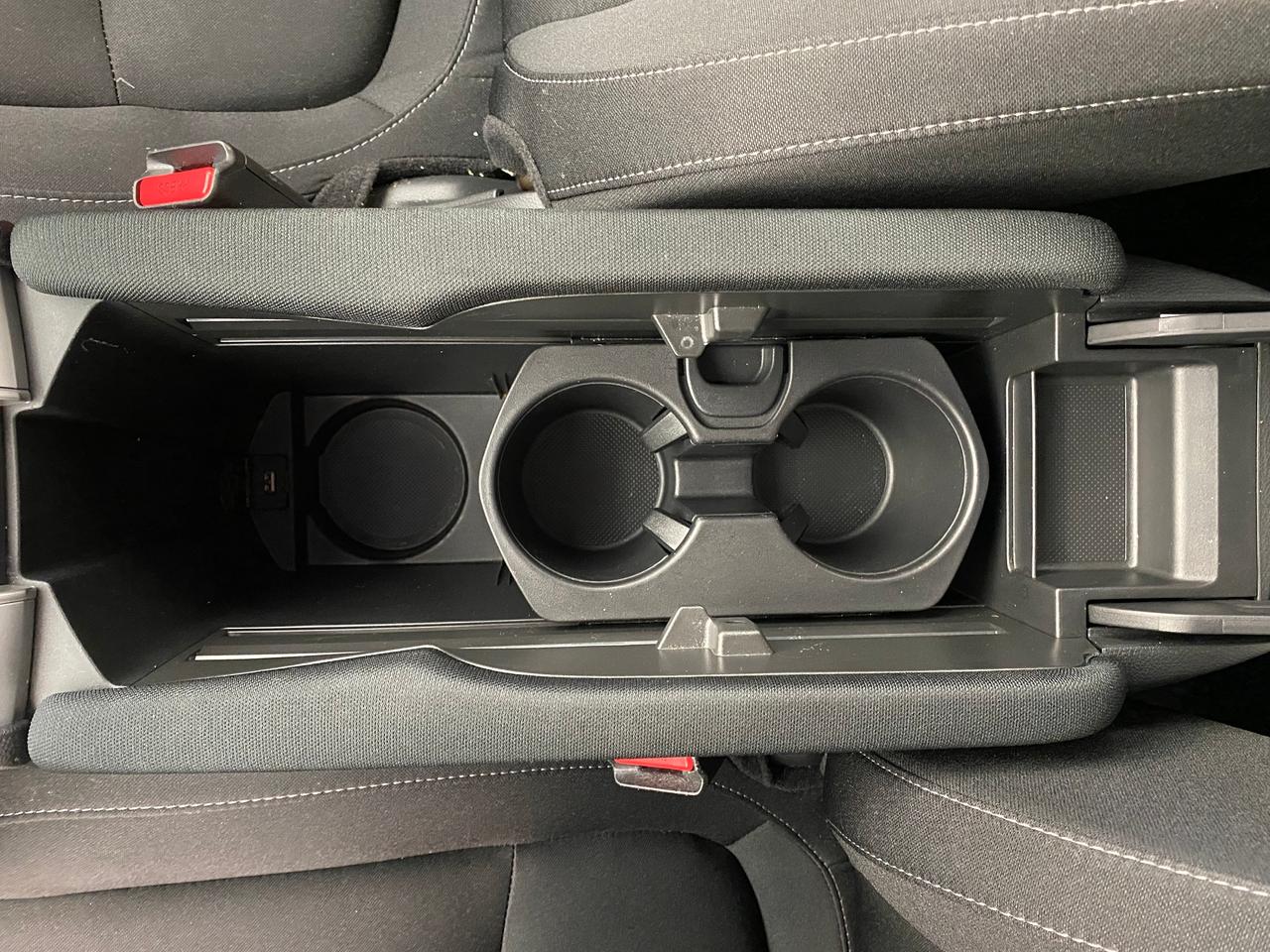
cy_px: 476
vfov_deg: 53.1
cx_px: 635
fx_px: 954
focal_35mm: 26
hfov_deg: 67.3
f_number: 1.8
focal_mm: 4.25
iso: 800
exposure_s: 1/30
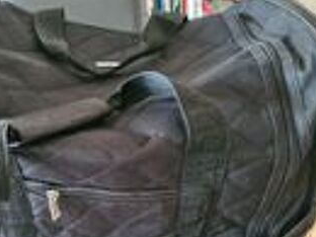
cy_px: 166
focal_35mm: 40
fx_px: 365
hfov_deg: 46.4
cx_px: 120
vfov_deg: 35.4
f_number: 1.8
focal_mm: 5.4
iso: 800
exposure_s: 1/25
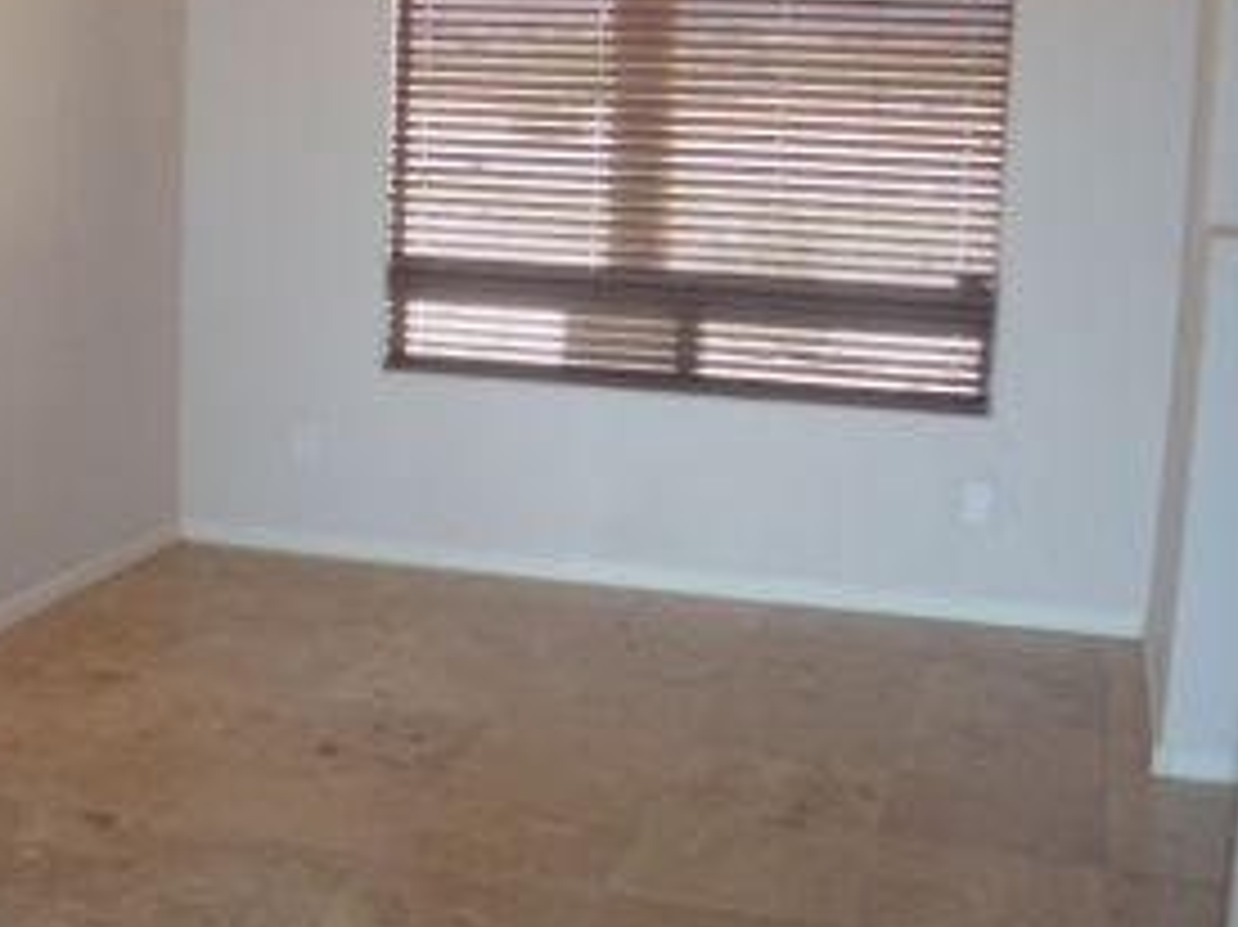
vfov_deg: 23.6
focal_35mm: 62
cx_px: 374
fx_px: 2216
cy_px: 405
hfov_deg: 30.9
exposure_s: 1/60
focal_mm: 6.3
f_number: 2.9
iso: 200
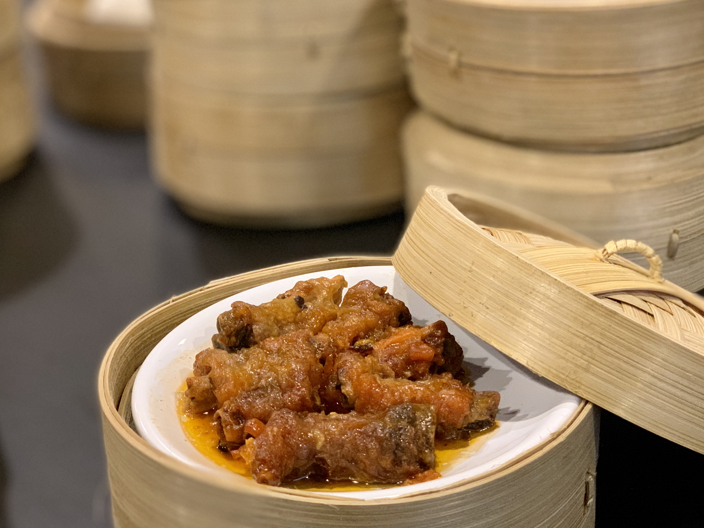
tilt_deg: -24.2
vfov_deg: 21.9
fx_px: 1363
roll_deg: +2.0
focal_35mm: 67
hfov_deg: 28.9
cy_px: 238
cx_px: 400
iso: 400
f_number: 2.4
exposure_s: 1/50
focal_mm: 6
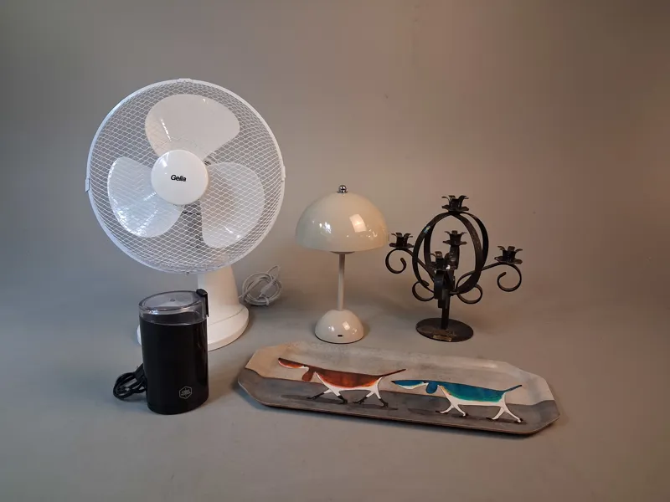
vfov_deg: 51.4
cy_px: 251
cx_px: 335
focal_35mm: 27
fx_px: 523
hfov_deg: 65.3
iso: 320
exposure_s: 1/50
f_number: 1.8
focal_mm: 4
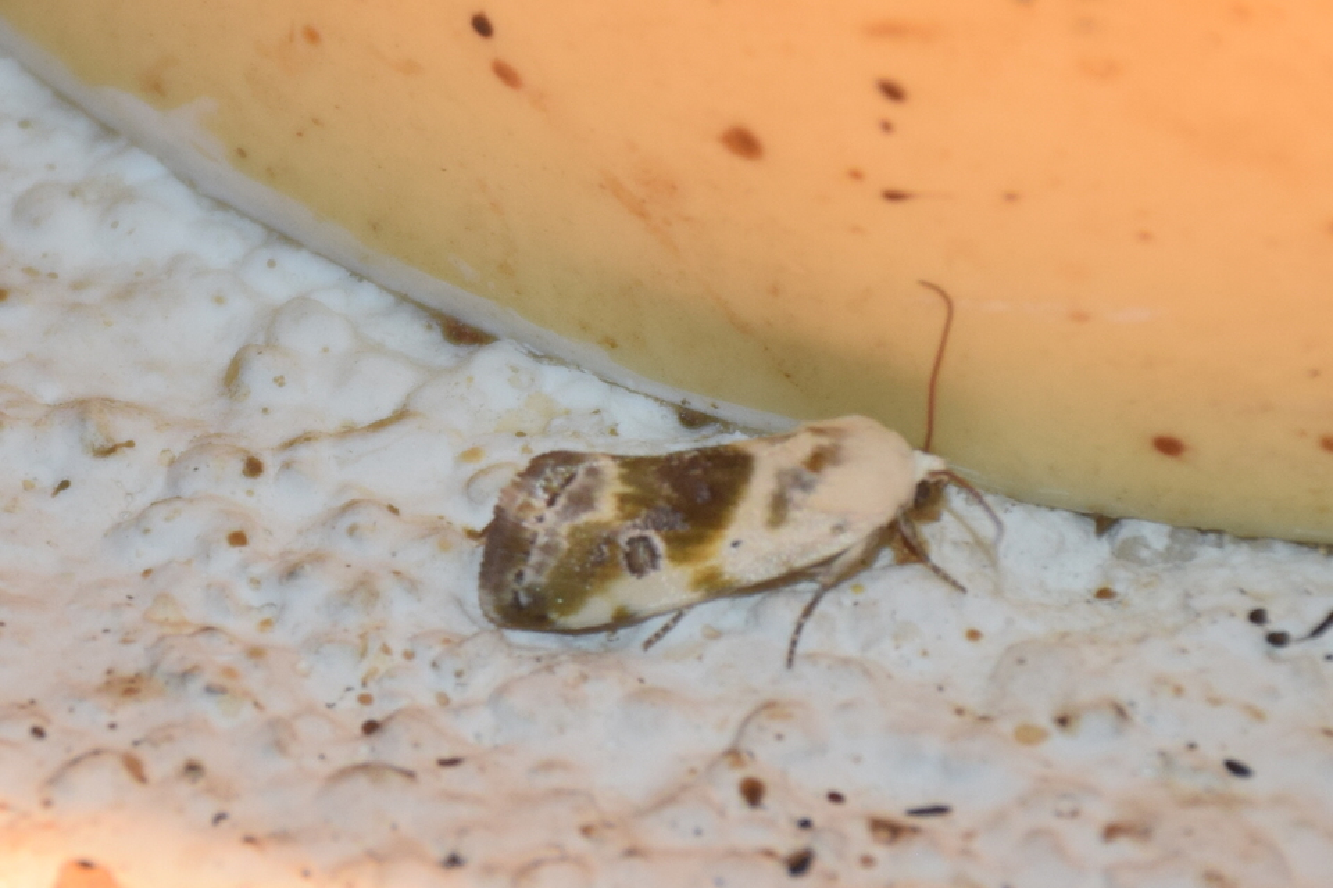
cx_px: 666
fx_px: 7775
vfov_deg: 6.5
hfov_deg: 9.8
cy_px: 444
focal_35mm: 210
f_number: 5.6
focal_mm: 140
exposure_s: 1/200
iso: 320
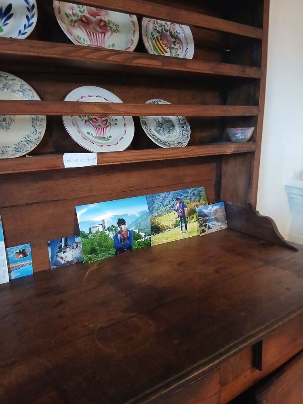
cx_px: 152
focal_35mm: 26
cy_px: 202
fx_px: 303
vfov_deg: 67.3
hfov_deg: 53.1
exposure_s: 1/20
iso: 800
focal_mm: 3.98
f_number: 1.8
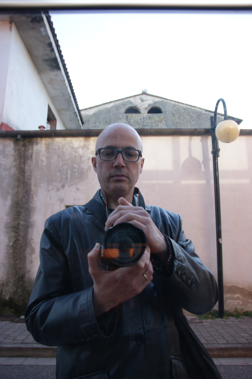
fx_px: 268
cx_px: 126
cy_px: 190
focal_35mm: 26
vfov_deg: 70.5
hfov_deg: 50.4
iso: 100
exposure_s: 1/30
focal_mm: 17
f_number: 3.5
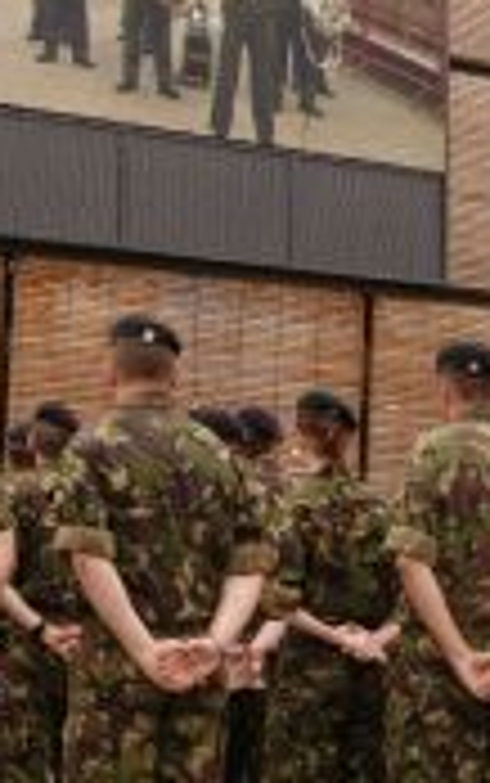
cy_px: 382
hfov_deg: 11.7
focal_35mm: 112
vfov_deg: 18.6
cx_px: 279
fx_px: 2389
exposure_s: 1/200
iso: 400
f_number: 8
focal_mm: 28
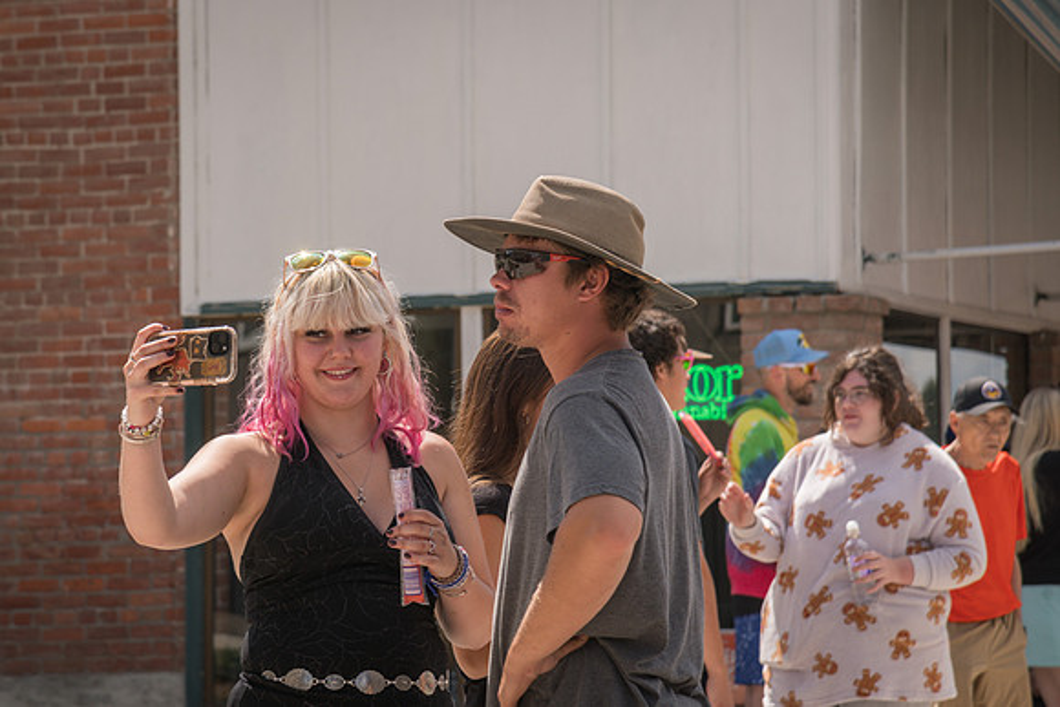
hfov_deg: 13.2
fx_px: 4578
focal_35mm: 155
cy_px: 349
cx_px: 410
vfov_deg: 8.8
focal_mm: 120
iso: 125
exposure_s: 1/320
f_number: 8
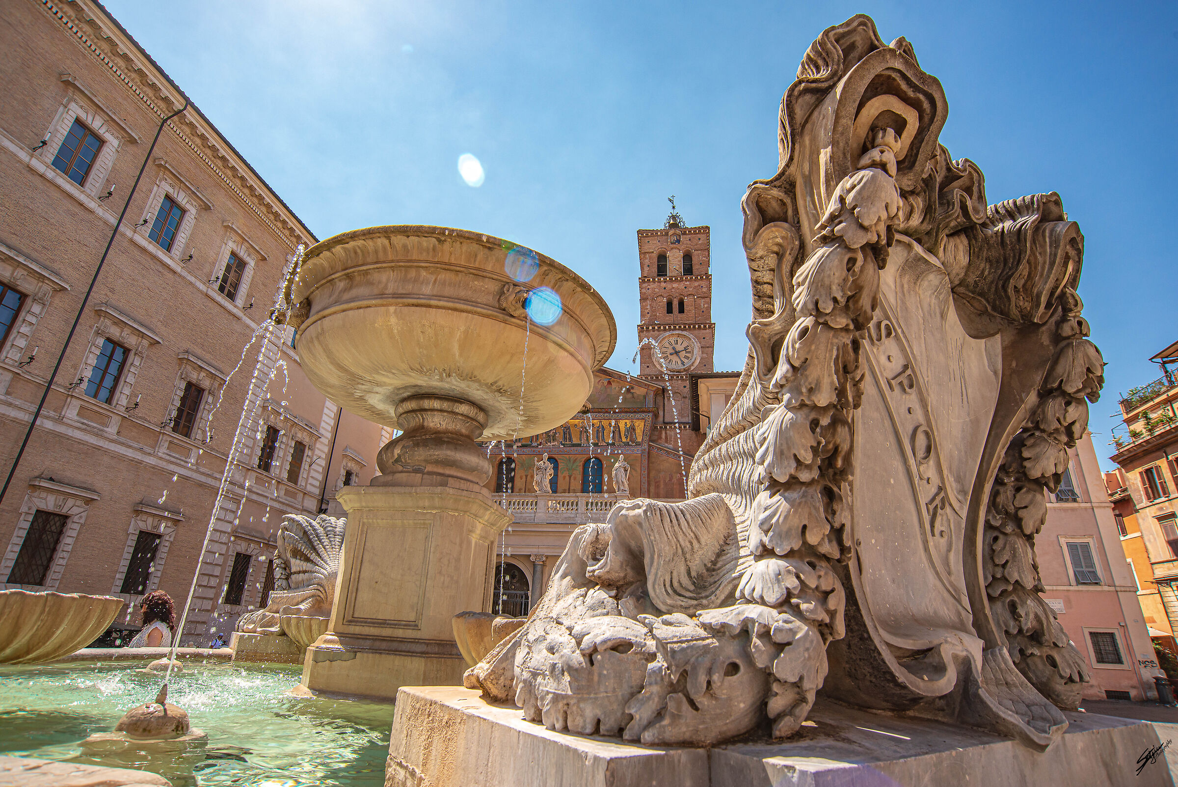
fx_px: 589
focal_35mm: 18
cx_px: 589
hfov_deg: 90.0
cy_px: 394
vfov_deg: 67.4
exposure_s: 1/400
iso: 400
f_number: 10
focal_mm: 18
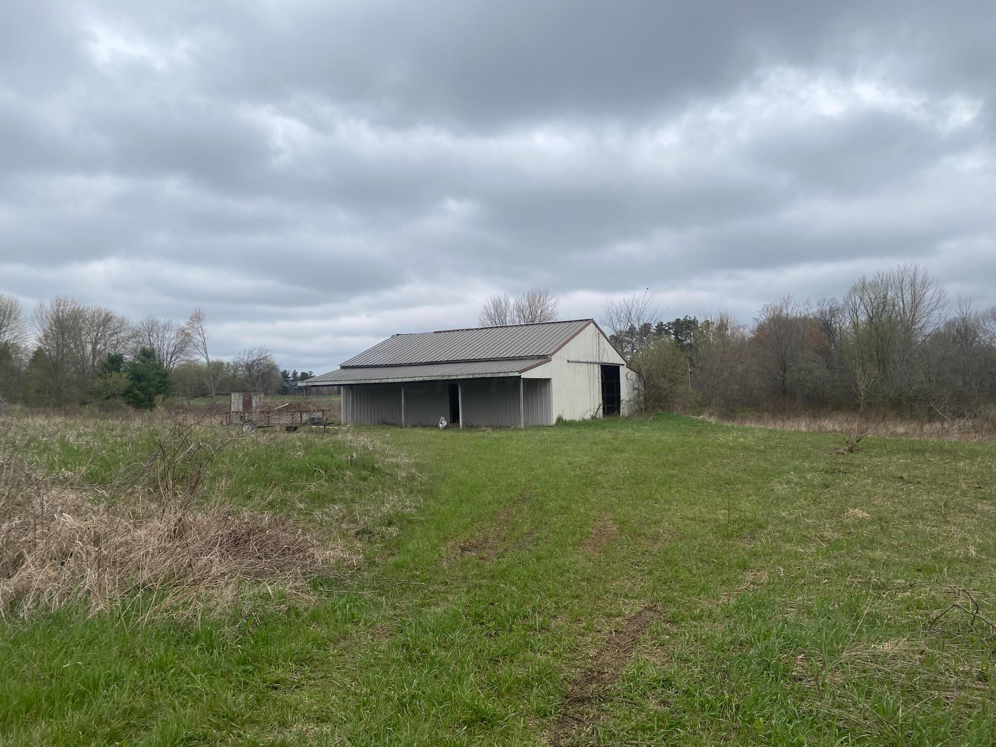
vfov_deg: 53.1
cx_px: 498
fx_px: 748
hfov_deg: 67.3
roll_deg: -1.4
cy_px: 374
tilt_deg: +3.5
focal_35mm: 26
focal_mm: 4.25
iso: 32
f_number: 1.8
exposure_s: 1/2890
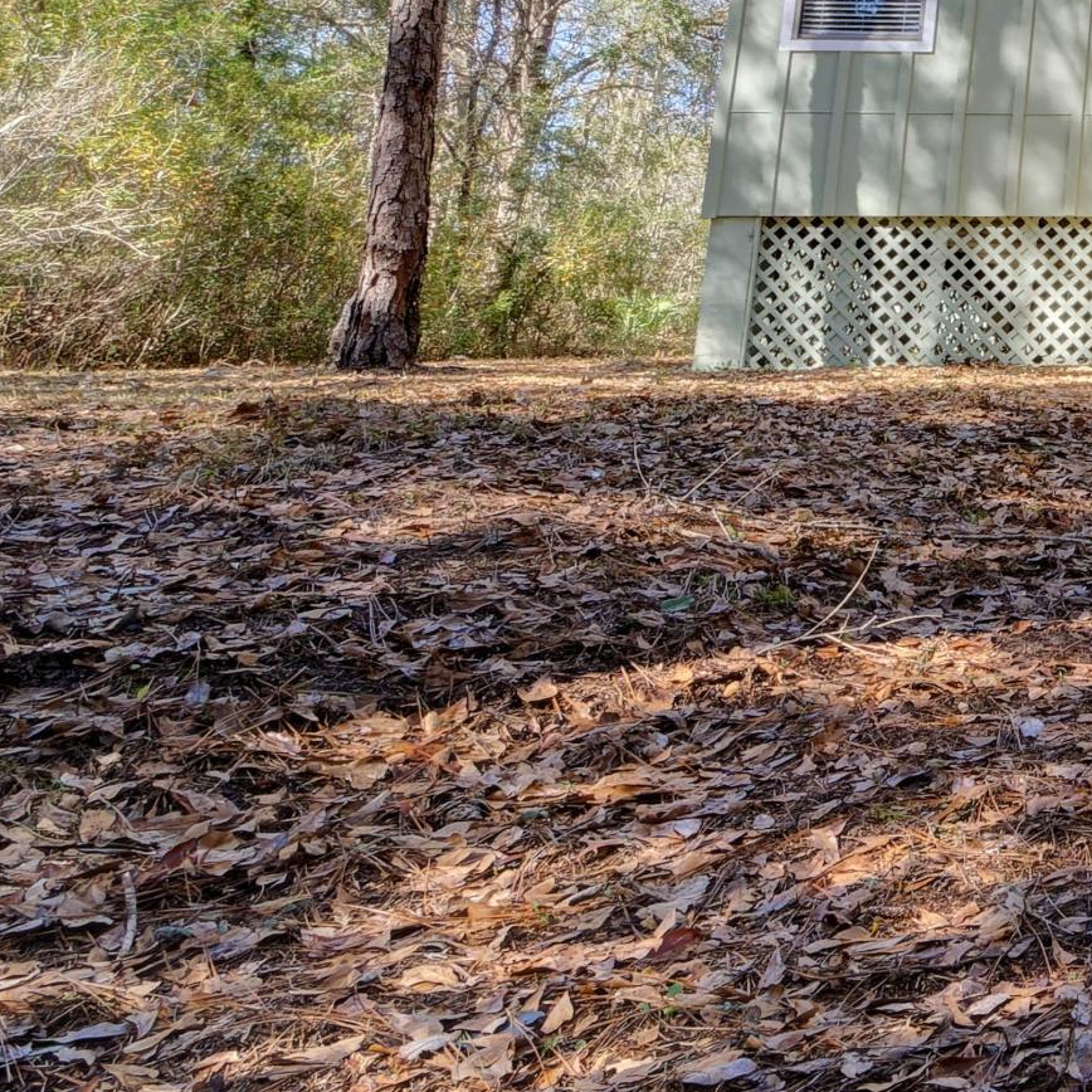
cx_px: 1837
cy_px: 43
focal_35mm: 47
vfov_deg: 33.5
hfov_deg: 23.7
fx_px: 1677
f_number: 20
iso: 100
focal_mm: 11
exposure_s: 1/80
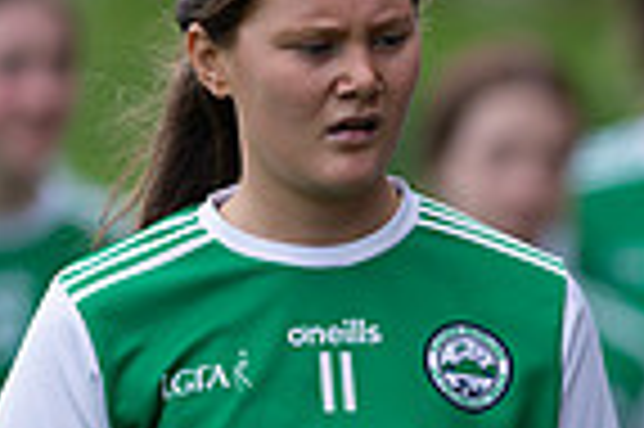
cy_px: 541
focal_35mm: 1689
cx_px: 1014
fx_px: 30180
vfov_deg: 0.8
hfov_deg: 1.2
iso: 125
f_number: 2.8
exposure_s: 1/1000
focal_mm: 400
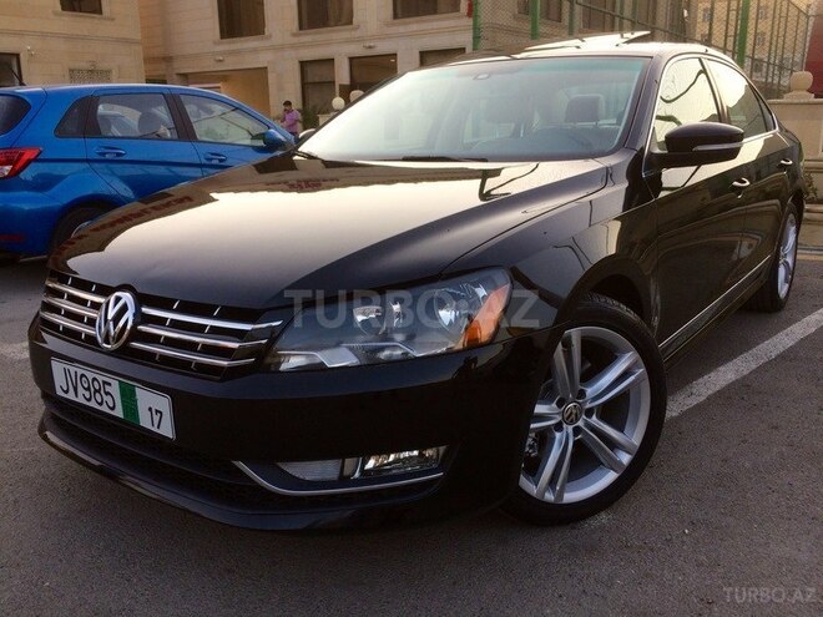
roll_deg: +0.9
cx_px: 412
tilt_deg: -14.7
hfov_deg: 61.7
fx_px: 689
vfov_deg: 48.2
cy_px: 308
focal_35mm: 29
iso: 32
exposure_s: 1/169
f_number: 2.2
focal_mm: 4.15
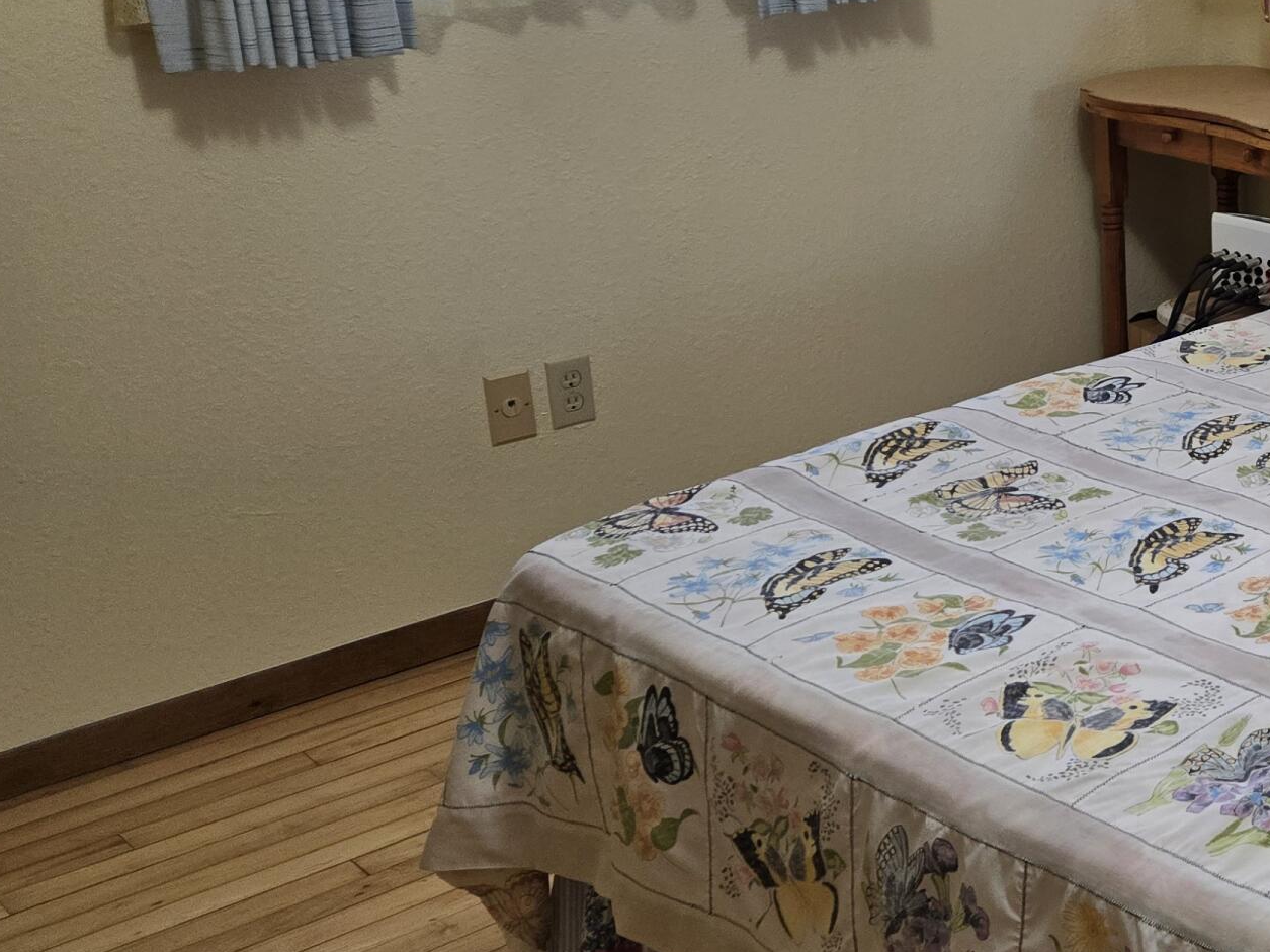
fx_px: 2018
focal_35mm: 55
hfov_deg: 30.2
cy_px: 336
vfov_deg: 26.4
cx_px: 1490
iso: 125
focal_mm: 5.4
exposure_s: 1/180
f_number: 1.8
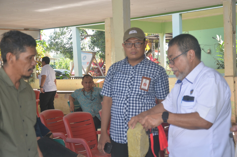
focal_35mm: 63
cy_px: 78
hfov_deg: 32.0
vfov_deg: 21.5
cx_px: 118
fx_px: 414
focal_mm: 42
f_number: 4.8
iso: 250
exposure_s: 1/125
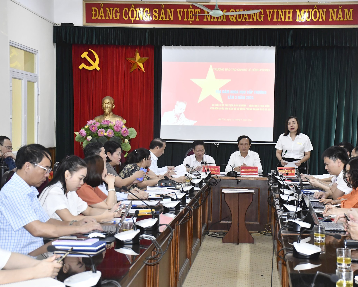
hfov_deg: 29.1
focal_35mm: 65
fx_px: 689
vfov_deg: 23.5
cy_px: 142
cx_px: 213
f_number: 5
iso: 3200
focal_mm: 38
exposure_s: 1/250
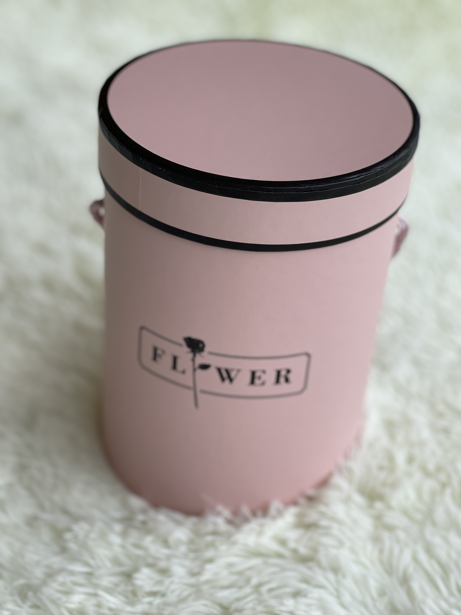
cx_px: 230
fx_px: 1136
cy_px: 308
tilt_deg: -36.0
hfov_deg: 22.9
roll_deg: -3.7
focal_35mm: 64
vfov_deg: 30.3
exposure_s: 1/1130
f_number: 2.2
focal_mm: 7.5
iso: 32
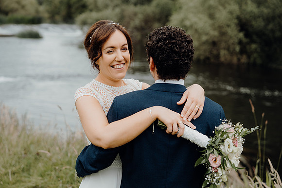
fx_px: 415
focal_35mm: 53
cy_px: 94
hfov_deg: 37.5
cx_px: 141
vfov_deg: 25.5
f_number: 2.8
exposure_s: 1/800
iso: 125
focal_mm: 53
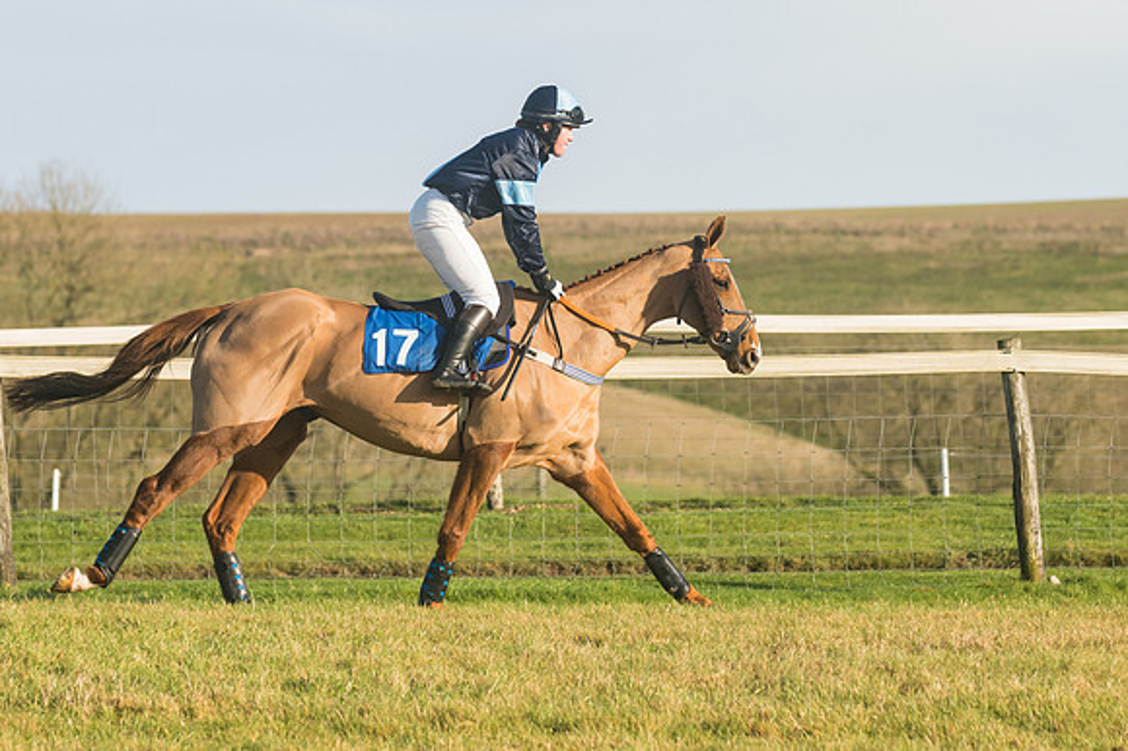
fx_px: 7265
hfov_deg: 8.9
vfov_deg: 5.9
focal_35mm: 232
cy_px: 376
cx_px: 564
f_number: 5
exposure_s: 1/5000
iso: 400
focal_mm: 155
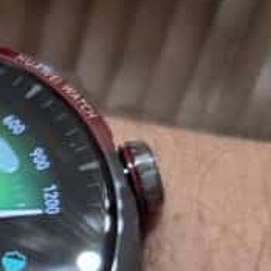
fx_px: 1054
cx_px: -161
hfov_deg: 13.6
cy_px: 249
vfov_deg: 14.5
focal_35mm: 119
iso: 200
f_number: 1.7
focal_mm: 6.3
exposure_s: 1/50
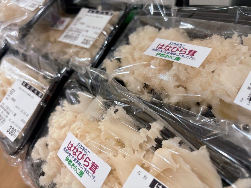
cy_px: 94
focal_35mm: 26
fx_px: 189
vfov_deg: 53.1
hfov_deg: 67.3
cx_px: 126
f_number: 1.6
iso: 100
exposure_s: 1/60
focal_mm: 5.96
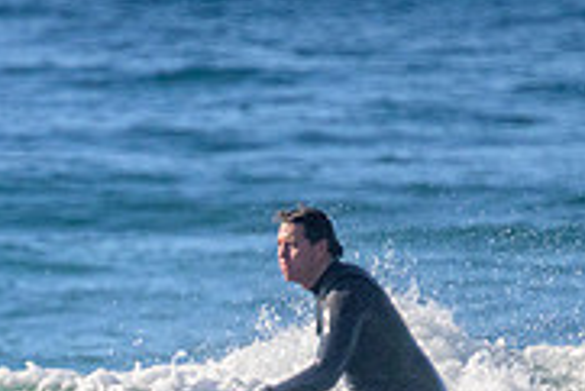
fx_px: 41713
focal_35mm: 2565
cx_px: 129
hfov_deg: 0.8
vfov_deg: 0.5
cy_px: 538
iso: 2500
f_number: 11
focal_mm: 800
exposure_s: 1/2000
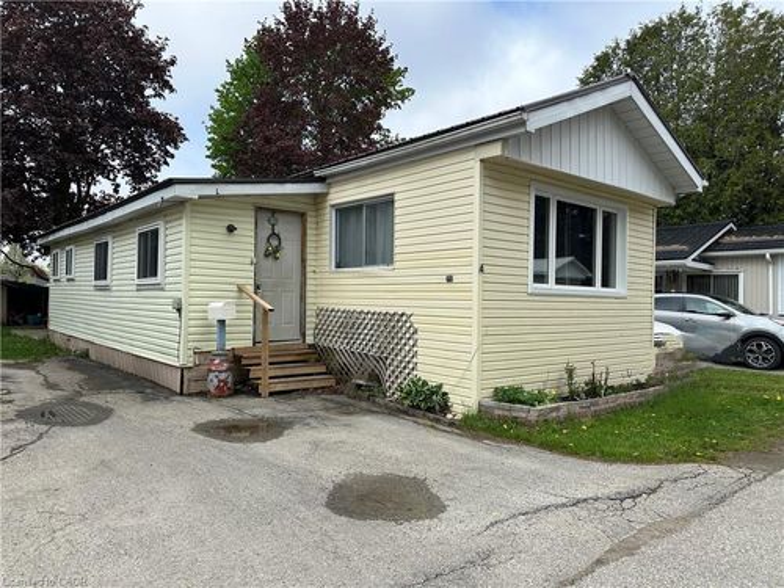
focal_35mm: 24
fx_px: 544
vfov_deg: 56.8
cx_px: 392
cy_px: 294
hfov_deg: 71.6
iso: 80
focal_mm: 6.86
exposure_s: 1/3247
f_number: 1.78
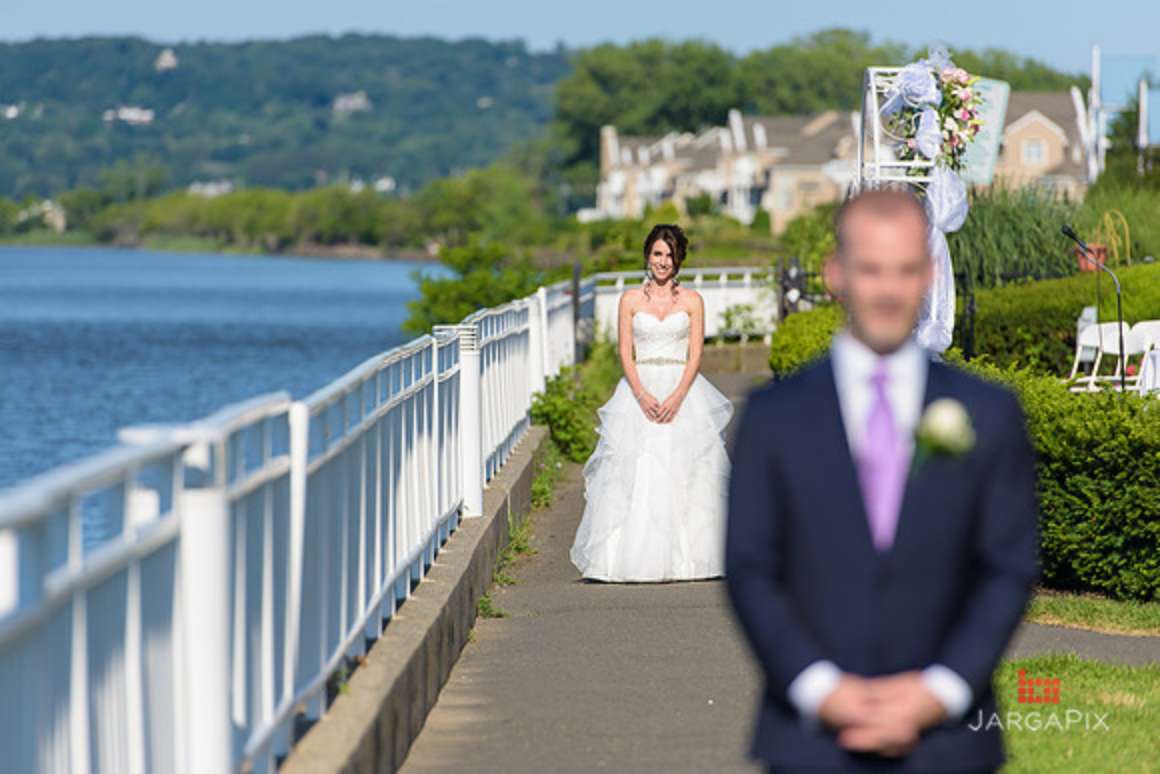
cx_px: 580
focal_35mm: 200
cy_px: 387
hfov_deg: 10.3
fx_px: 6446
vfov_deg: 6.9
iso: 200
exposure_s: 1/2500
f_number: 4
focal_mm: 200
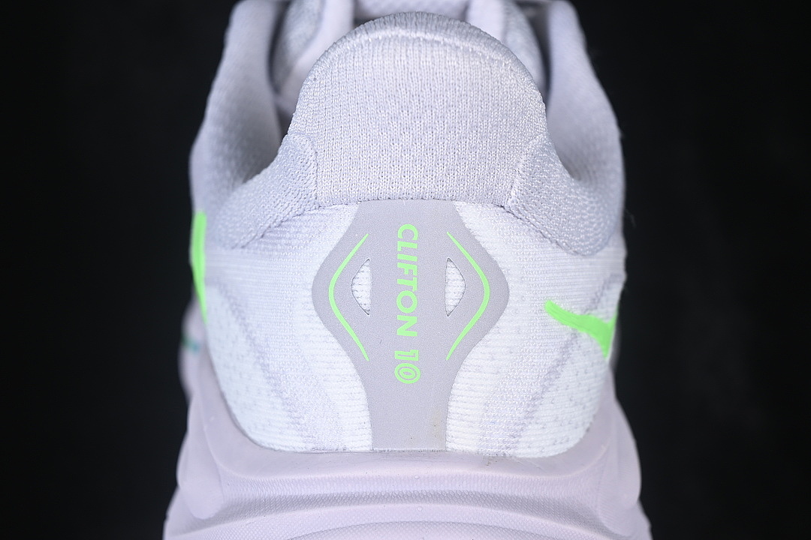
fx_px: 1689
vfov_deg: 18.2
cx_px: 406
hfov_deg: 27.0
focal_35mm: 75
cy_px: 270
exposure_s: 1/80
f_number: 7.1
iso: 160
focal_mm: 50
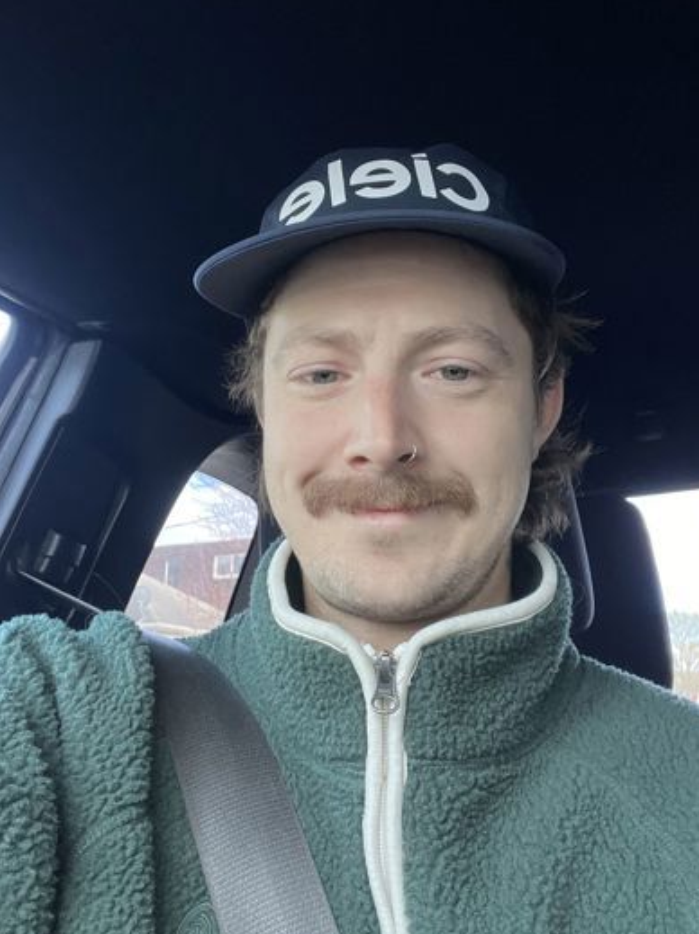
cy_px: 452
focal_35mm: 34
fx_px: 916
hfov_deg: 41.8
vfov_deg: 54.0
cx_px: 366
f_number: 2.2
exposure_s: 1/60
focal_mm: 2.71
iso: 160
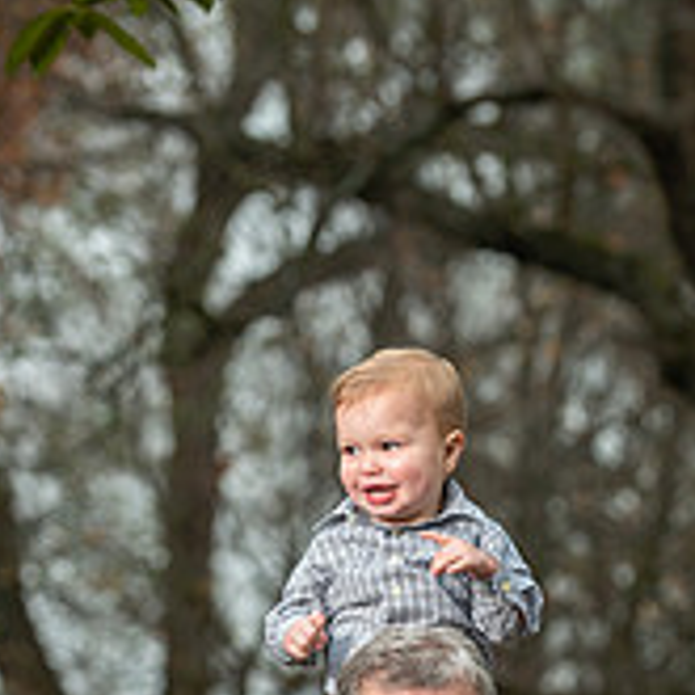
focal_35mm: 289
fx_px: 6565
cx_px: 535
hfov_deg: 6.1
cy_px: 809
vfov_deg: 6.0
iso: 200
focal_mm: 125
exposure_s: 1/125
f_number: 4
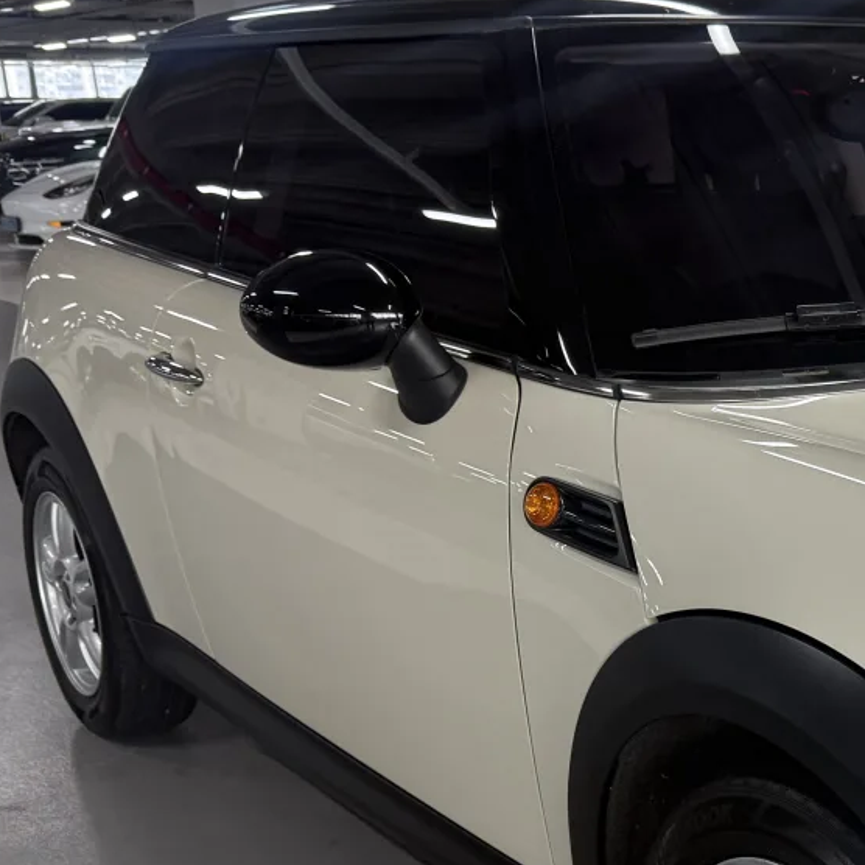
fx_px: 1725
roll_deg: +0.4
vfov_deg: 27.7
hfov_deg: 25.4
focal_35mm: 61
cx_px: 1022
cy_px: 674
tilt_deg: -17.6
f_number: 1.78
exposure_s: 1/120
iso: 64
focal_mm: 6.76
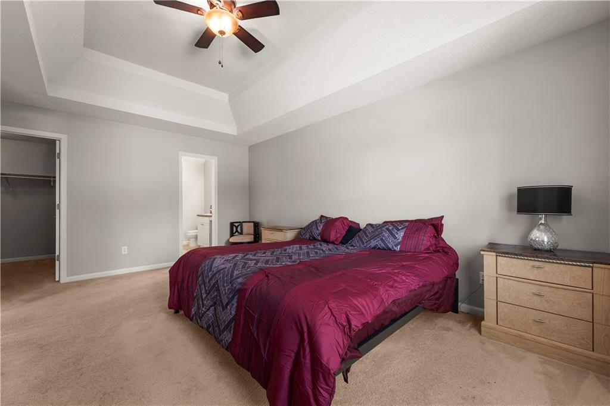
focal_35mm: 14
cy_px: 203
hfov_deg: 104.3
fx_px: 237
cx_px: 305
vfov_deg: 81.2
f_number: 9
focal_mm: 14
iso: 400
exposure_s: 1/20
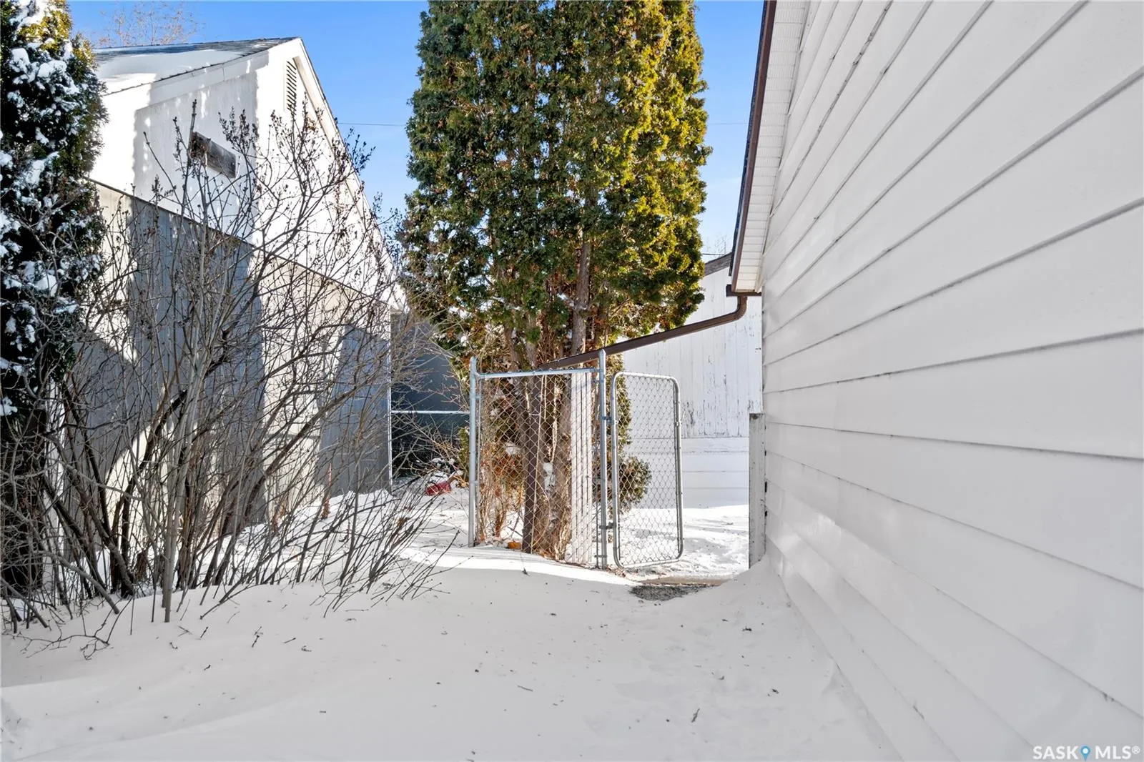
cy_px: 381
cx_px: 572
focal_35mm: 37
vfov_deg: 36.2
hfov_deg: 52.2
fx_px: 1168
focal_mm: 24.5
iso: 100
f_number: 4.2
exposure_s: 1/125
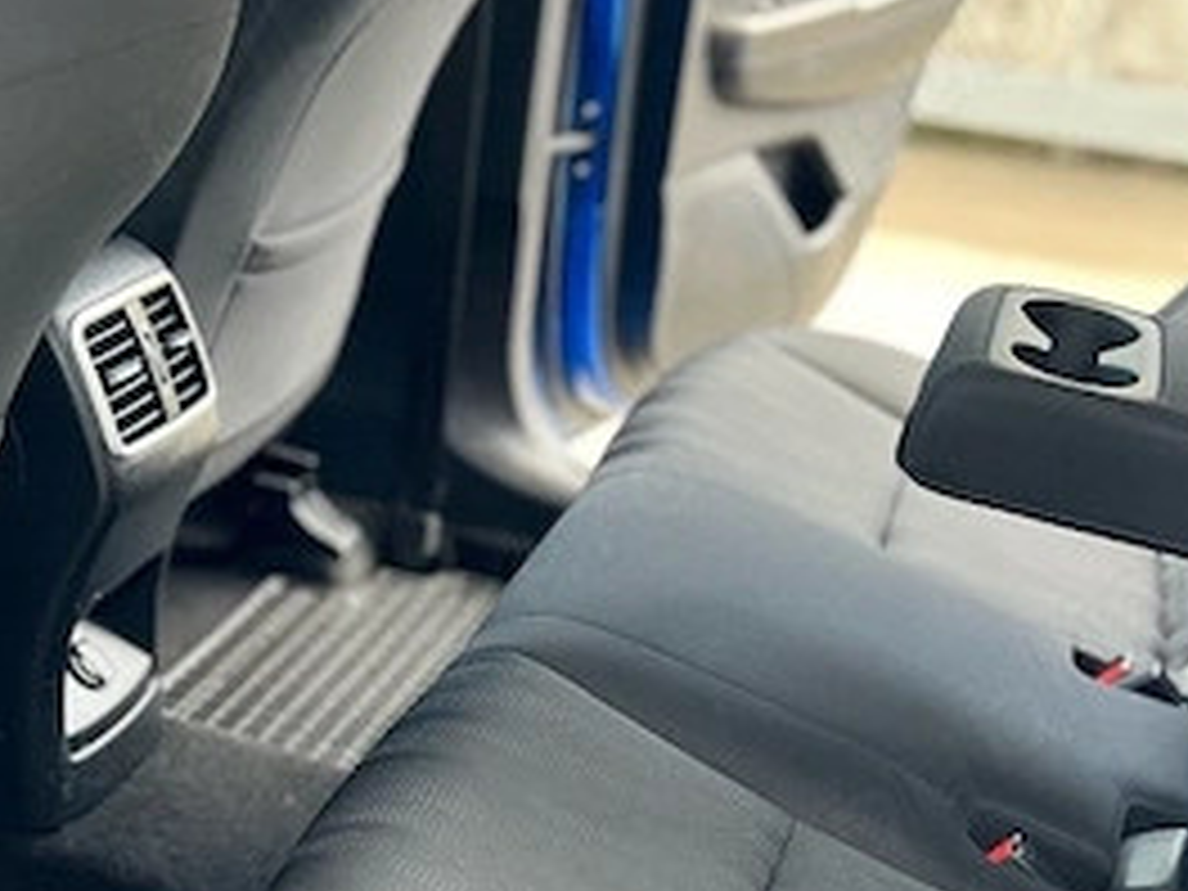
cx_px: 590
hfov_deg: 32.7
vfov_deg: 24.5
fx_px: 2025
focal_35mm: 59
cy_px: 675
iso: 125
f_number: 1.5
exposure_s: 1/107
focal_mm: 5.7
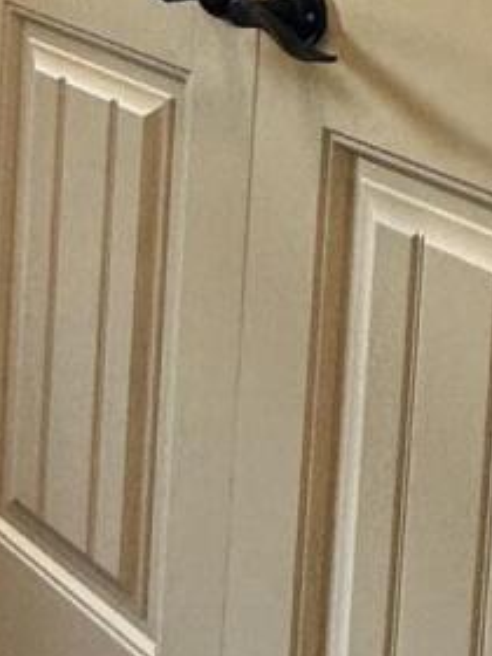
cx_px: -701
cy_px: -291
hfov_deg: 11.9
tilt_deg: -4.3
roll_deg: -0.6
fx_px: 1895
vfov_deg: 17.8
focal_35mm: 100
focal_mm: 2.22
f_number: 2.2
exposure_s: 1/120
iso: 200
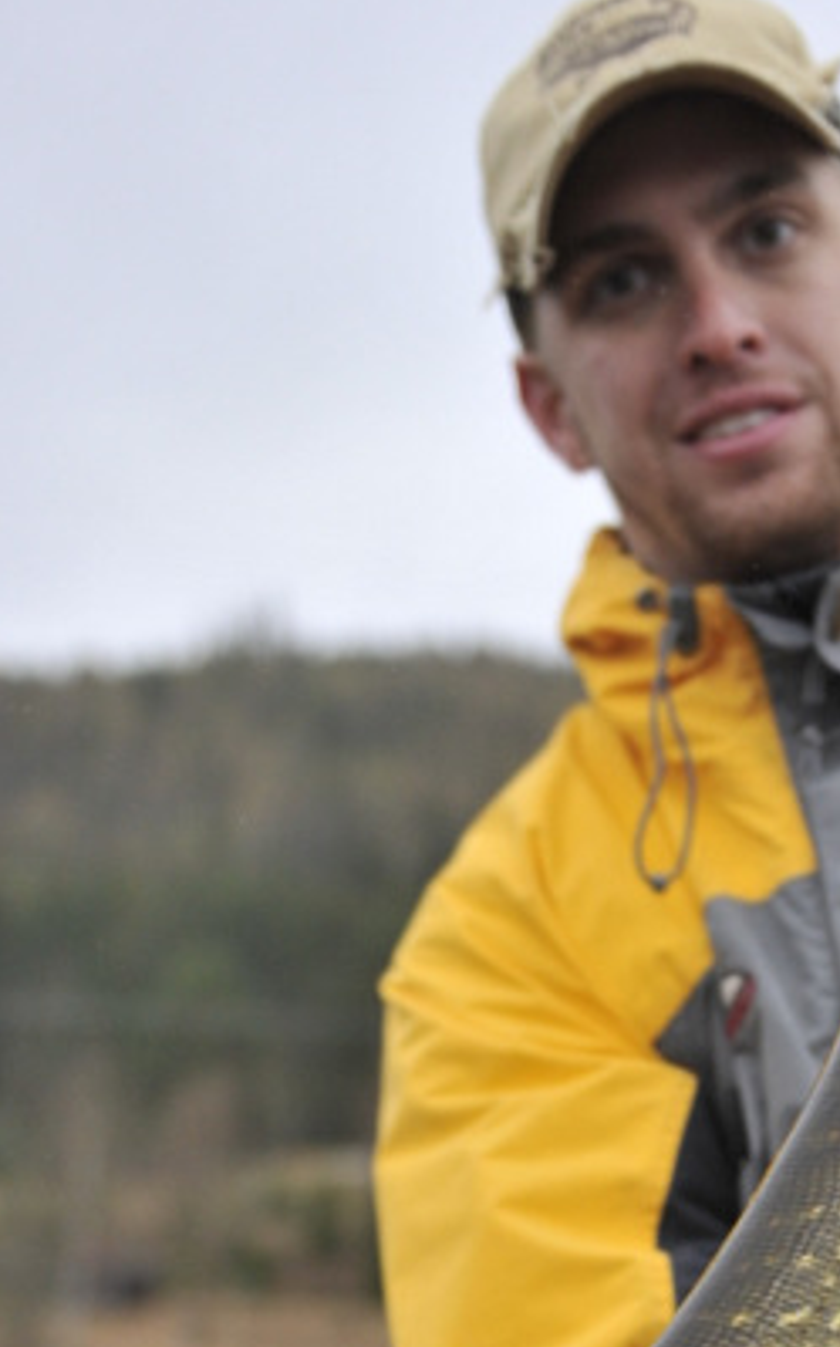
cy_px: 1573
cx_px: 678
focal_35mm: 92
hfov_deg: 14.1
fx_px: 3373
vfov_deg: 21.2
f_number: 3.2
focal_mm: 36
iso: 1000
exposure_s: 1/1000
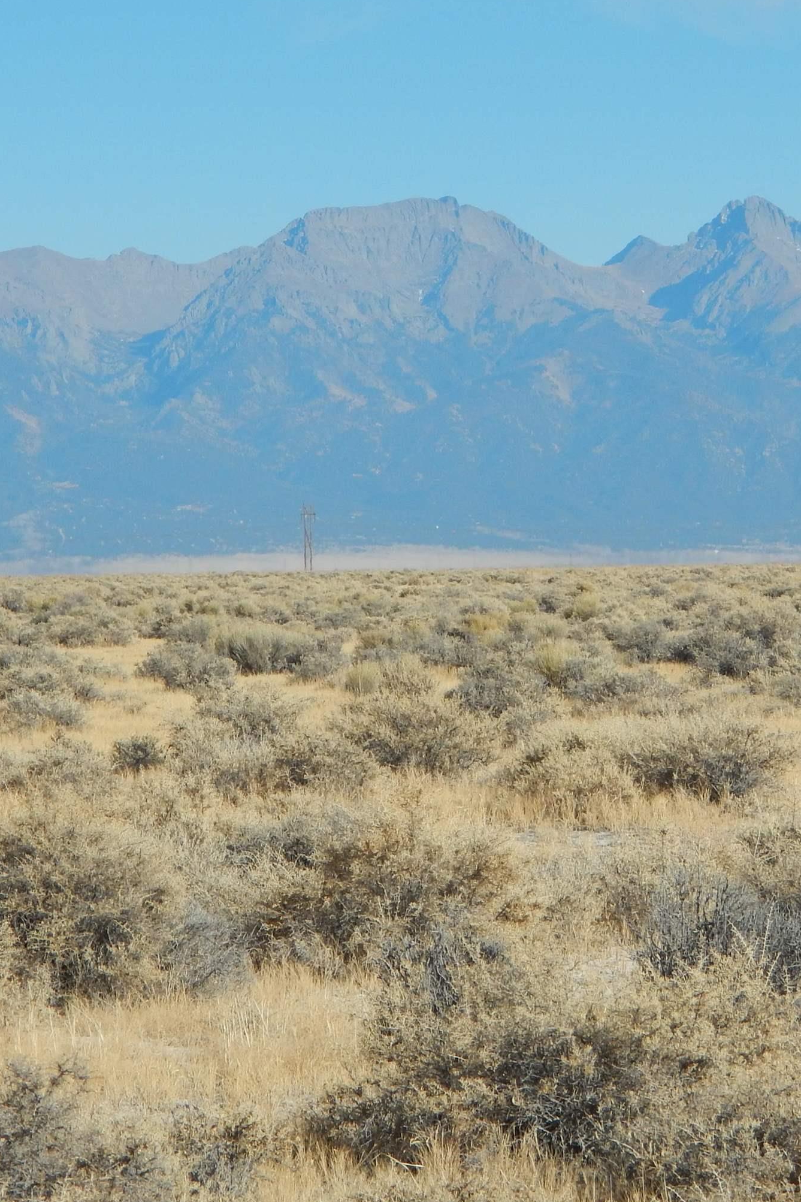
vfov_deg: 9.2
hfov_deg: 6.2
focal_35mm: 223
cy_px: 558
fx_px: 7443
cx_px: 391
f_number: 4.8
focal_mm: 25
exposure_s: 1/1000
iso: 125
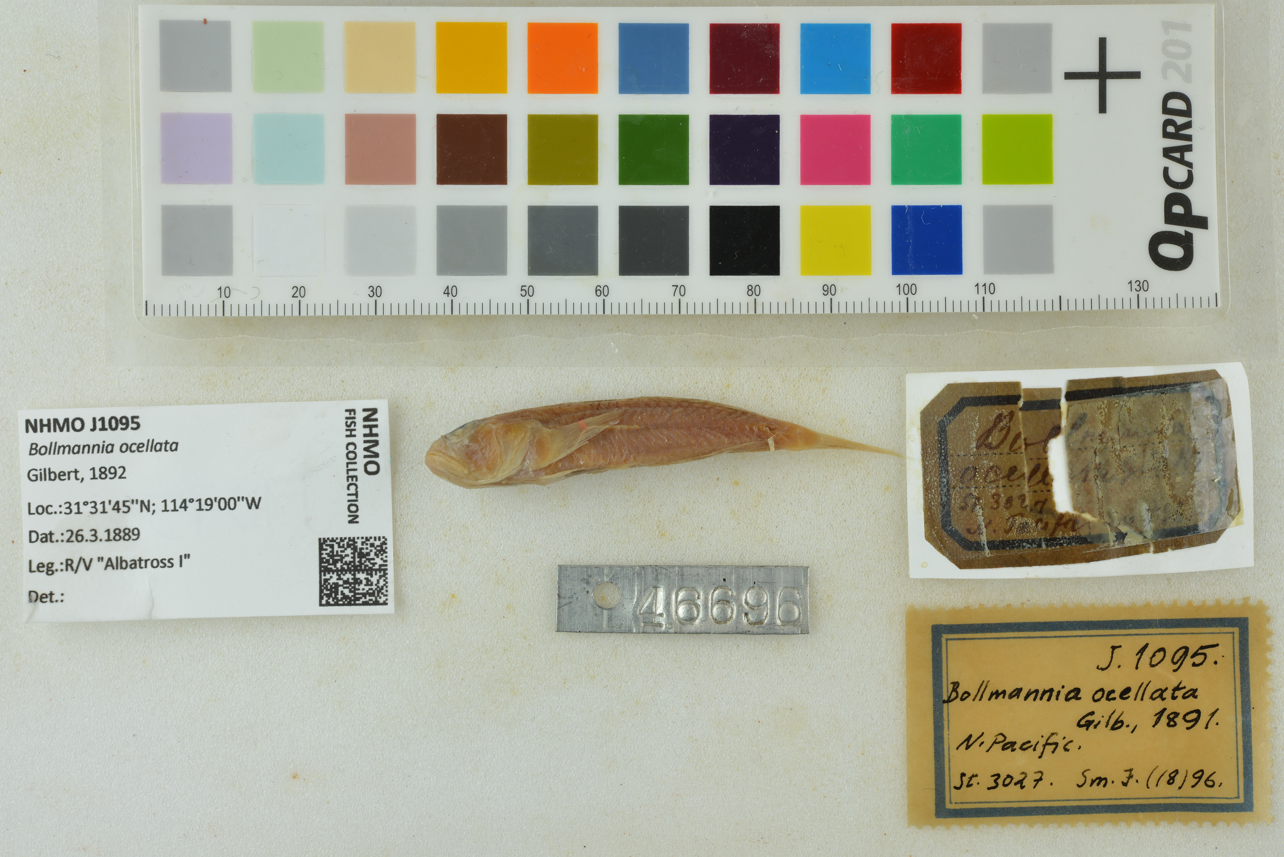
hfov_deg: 33.4
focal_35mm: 60
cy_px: 428
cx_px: 642
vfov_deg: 22.6
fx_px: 2141
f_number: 11
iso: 200
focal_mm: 60
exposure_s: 1/60
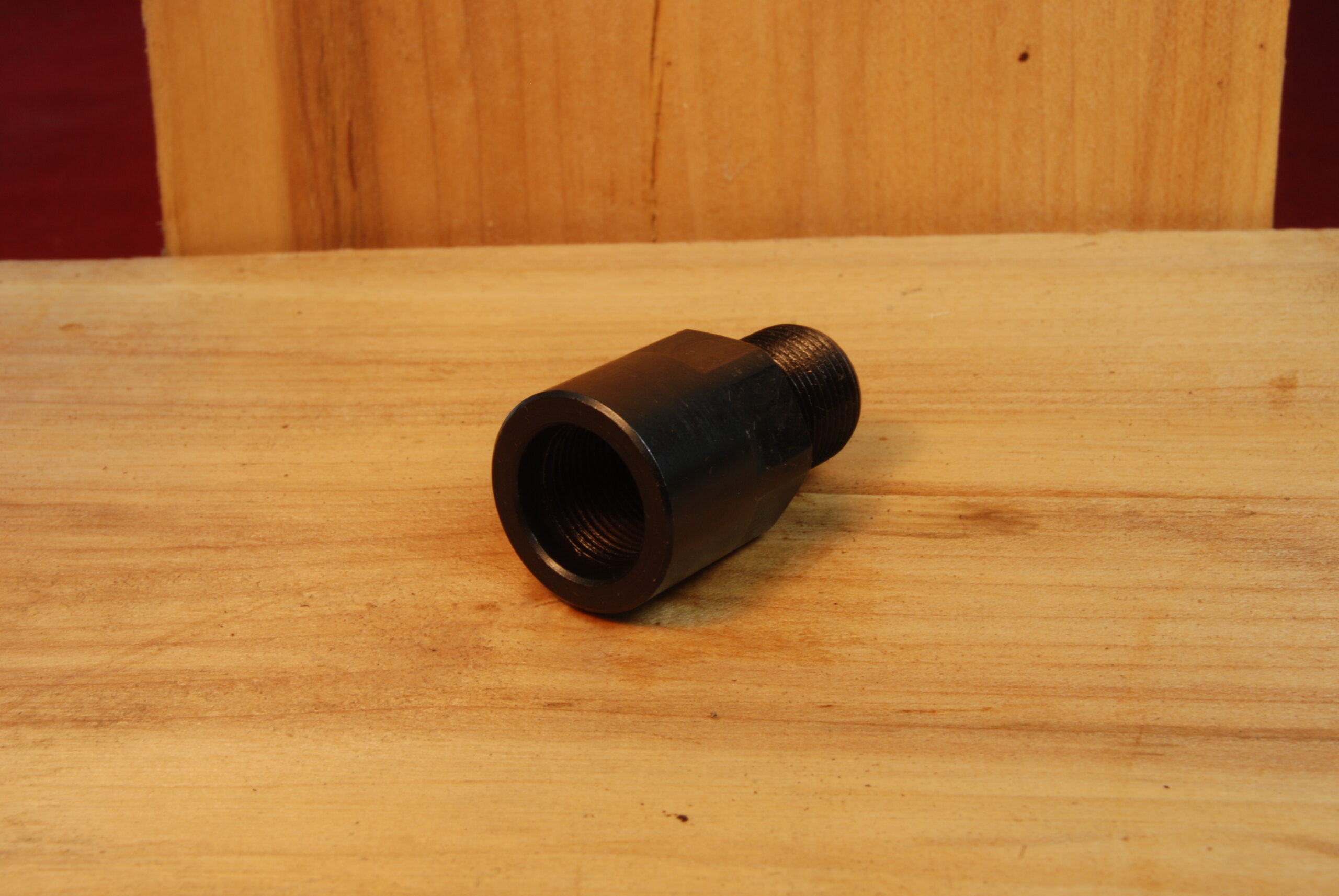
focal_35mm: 60
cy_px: 448
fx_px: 2234
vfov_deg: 22.7
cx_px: 670
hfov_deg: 33.4
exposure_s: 1/10
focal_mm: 40
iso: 200
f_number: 20
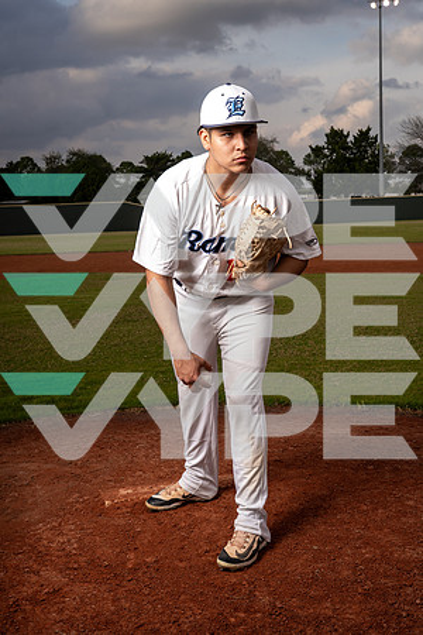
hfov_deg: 27.0
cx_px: 212
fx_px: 881
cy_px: 318
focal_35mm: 50
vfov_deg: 39.6
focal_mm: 50
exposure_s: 1/250
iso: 250
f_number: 11
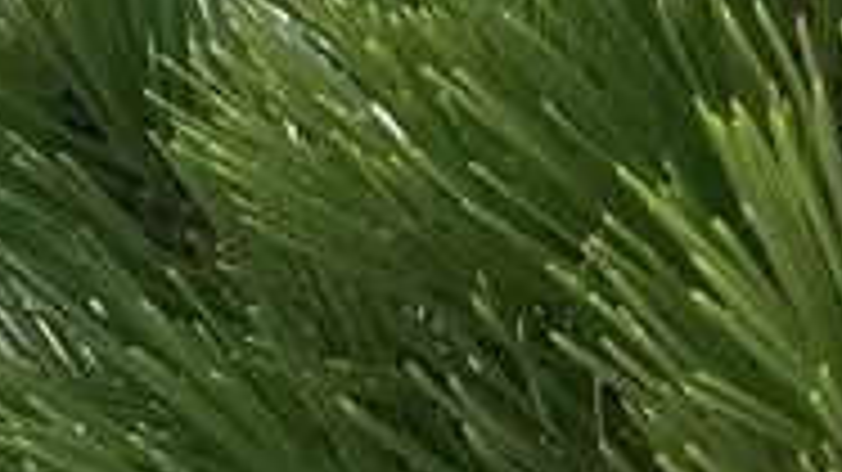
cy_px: 863
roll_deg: +0.1
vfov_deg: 7.2
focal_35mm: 164
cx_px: 815
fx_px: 3660
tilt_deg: -23.1
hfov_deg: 13.0
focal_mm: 4.2
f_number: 1.6
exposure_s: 1/121
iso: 40
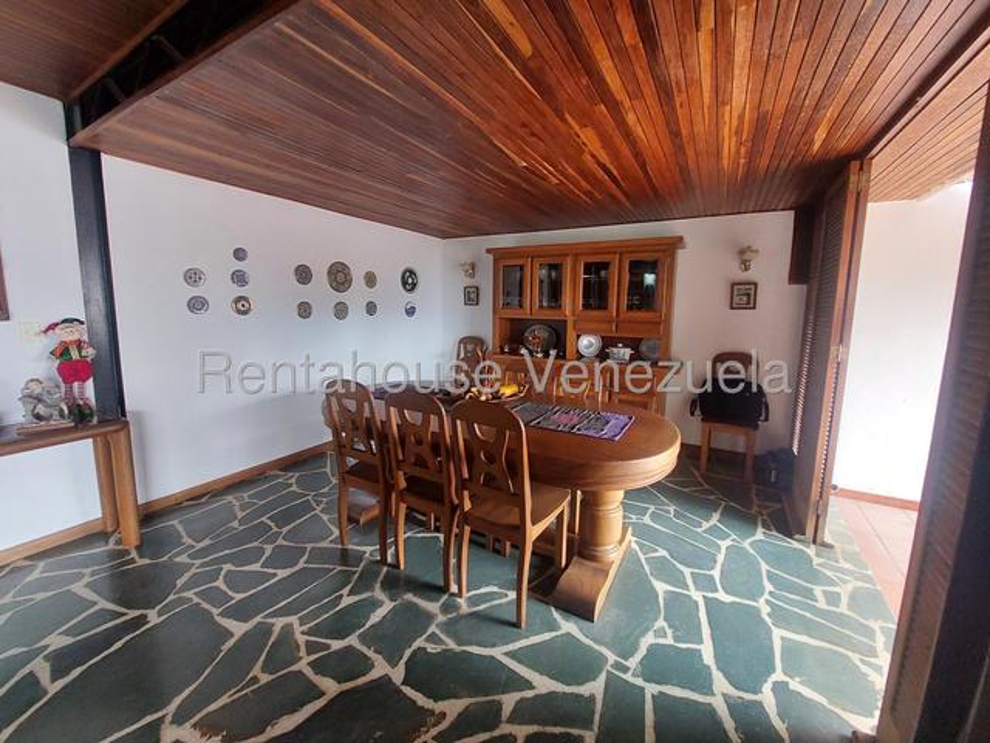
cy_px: 372
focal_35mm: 13
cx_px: 495
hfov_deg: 106.2
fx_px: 372
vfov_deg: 89.9
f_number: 2.2
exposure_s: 1/40
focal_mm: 1.74
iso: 320
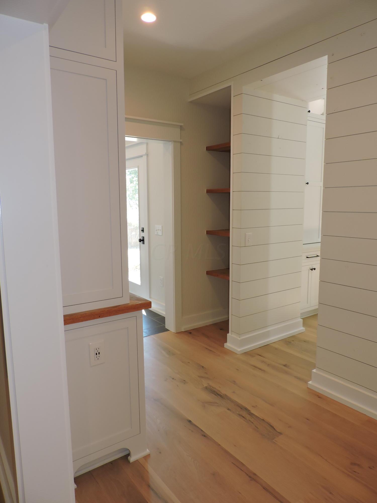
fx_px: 349
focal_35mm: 24
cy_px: 252
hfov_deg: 56.8
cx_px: 188
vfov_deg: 71.6
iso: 125
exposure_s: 1/40
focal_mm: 4.3
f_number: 3
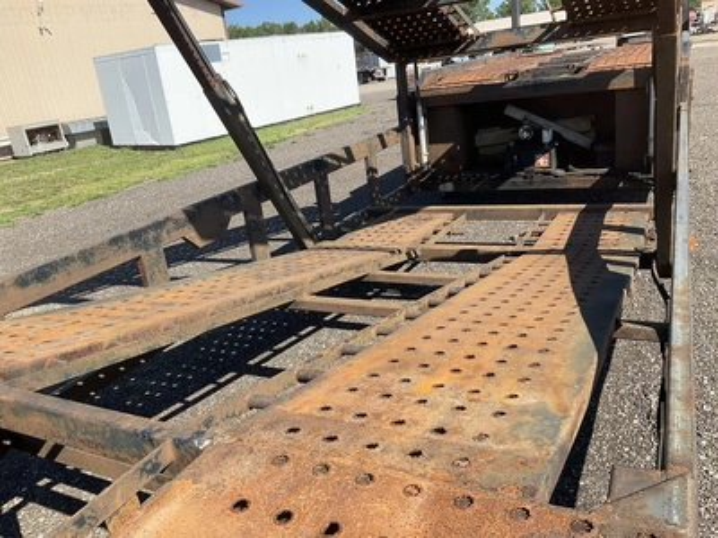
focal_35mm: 29
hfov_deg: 61.7
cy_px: 269
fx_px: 602
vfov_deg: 48.2
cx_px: 359
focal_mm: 3
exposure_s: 1/1168
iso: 25
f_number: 1.8
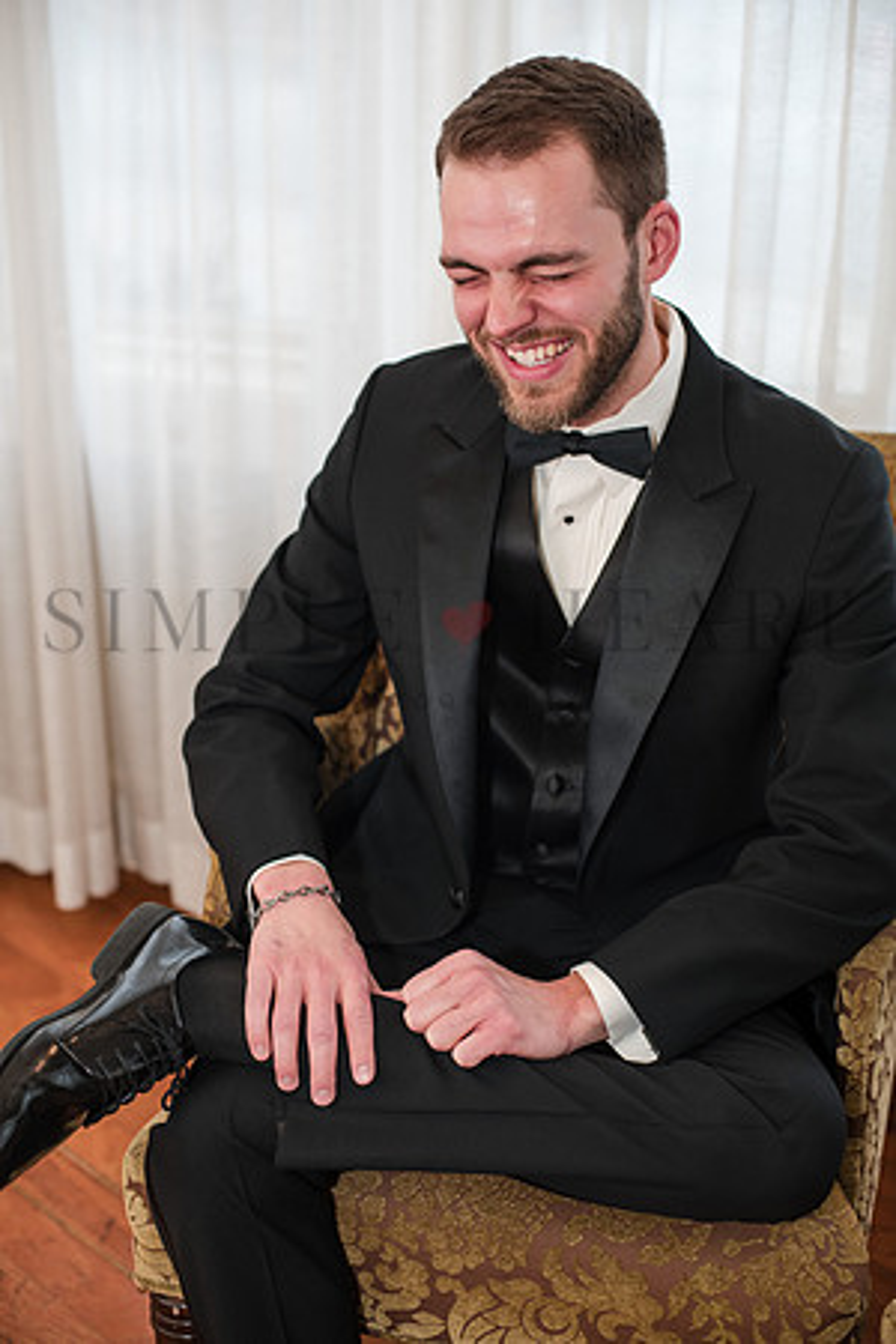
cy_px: 672
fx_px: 1867
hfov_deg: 27.0
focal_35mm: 50
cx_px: 448
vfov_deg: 39.6
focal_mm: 50
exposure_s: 1/250
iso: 400
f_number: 3.2
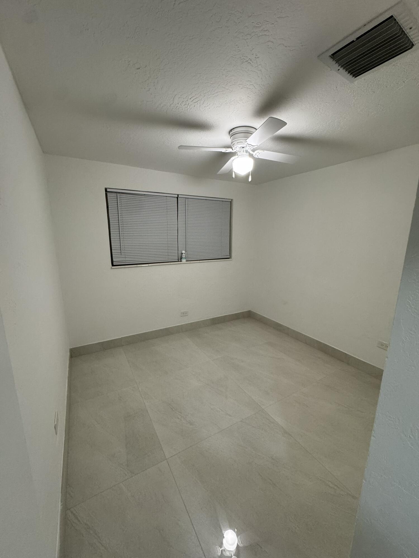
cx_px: 210
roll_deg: -0.6
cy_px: 279
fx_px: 226
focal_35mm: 14
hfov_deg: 85.7
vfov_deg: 102.1
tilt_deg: -11.2
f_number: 2.2
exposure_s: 1/60
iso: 200
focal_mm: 2.22
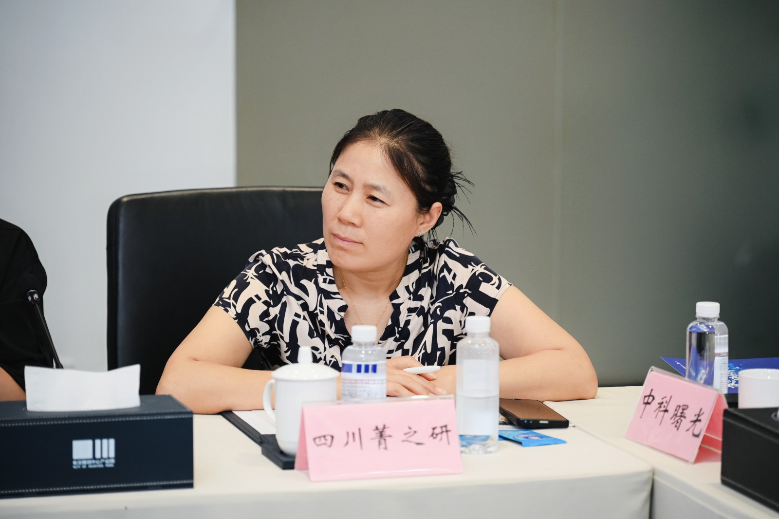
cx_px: 390
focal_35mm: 110
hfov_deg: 18.6
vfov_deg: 12.4
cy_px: 260
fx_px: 2380
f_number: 4
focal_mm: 110
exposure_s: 1/160
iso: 1000
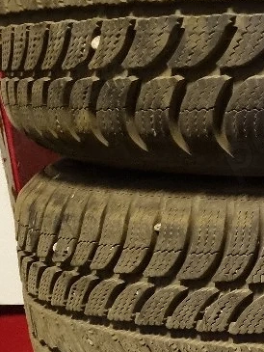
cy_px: 383
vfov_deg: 19.8
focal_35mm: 95
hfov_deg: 14.6
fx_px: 965
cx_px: 389
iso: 1600
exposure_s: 1/20
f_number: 1.8
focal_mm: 5.4
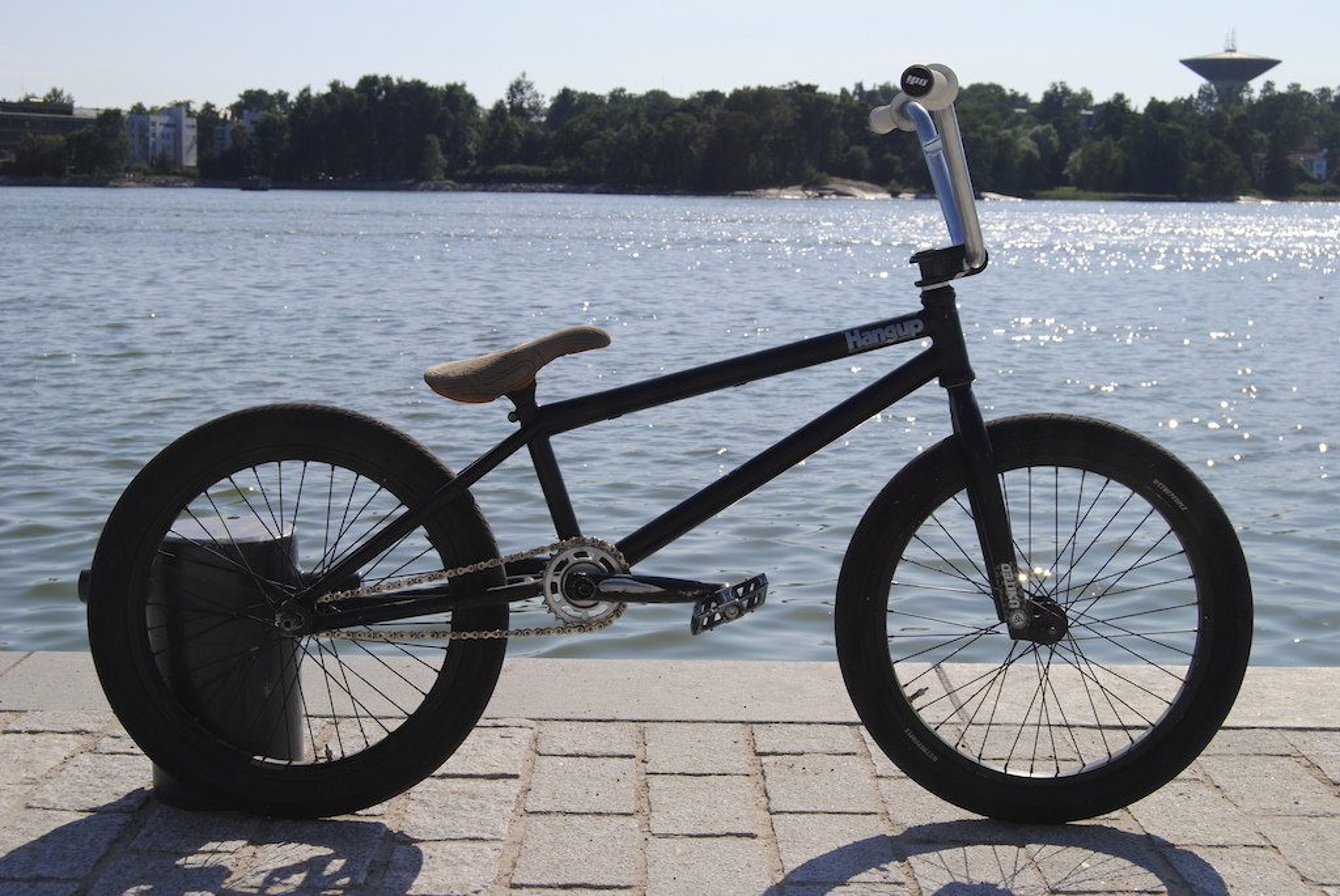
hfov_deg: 37.8
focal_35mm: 52
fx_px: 1956
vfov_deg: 25.8
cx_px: 670
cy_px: 448
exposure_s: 1/400
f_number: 9
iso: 100
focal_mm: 35
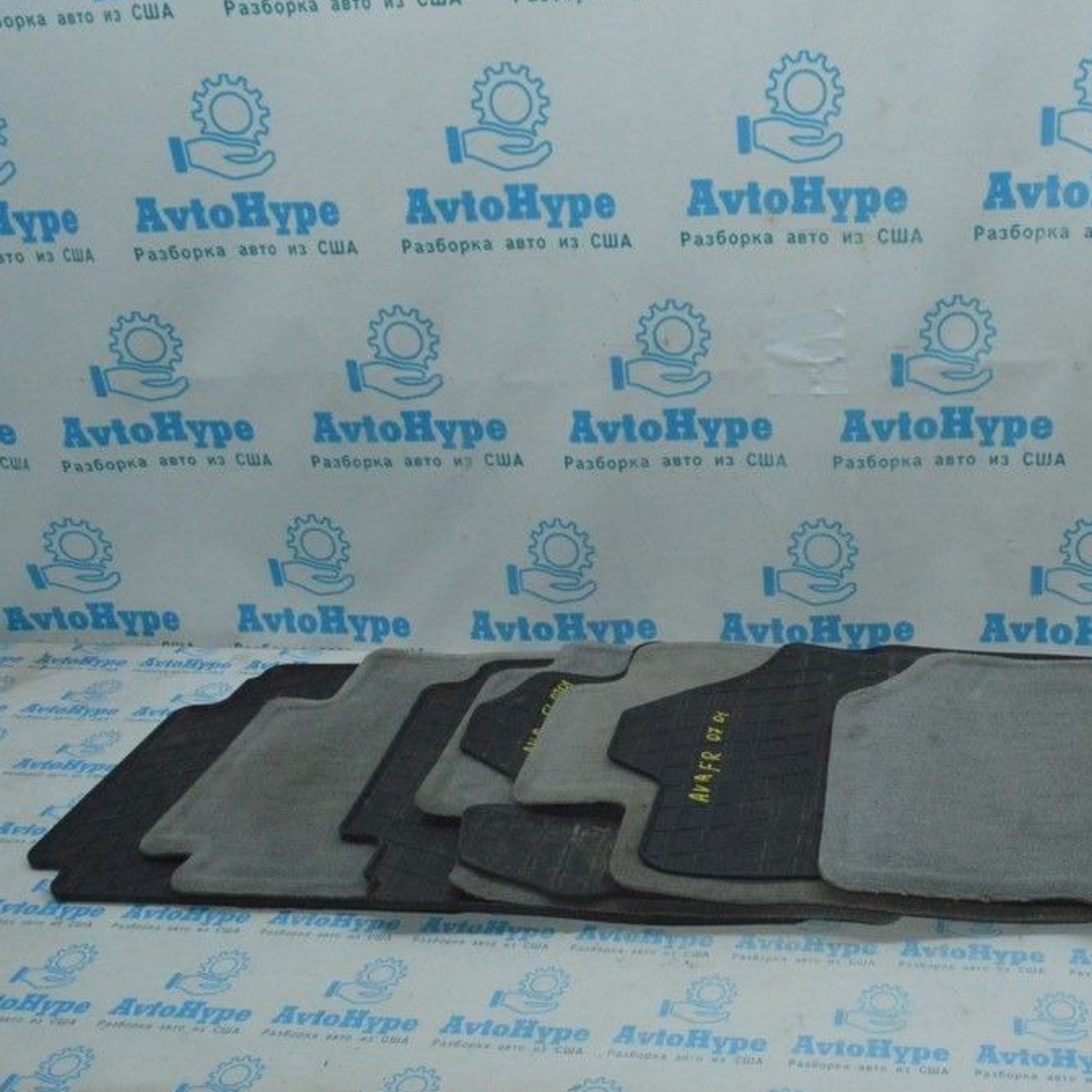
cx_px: 809
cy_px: 548
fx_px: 1249
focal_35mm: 35
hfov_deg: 45.7
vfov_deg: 47.2
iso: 6400
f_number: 16
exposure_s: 1/200
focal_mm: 18
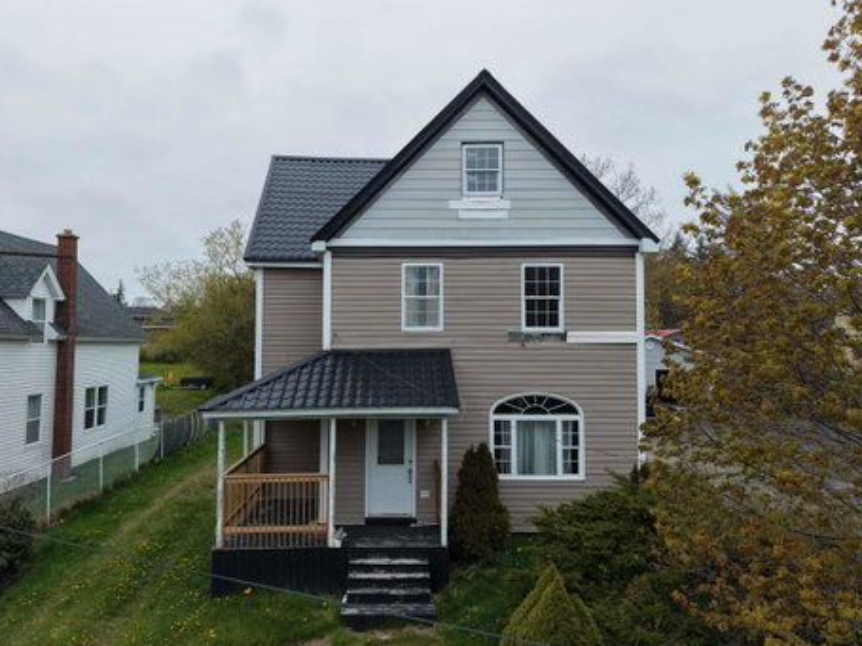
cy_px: 316
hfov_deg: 65.2
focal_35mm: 27
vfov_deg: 51.3
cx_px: 398
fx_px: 672
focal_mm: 8.67
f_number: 1.8
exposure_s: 1/3200
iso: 270
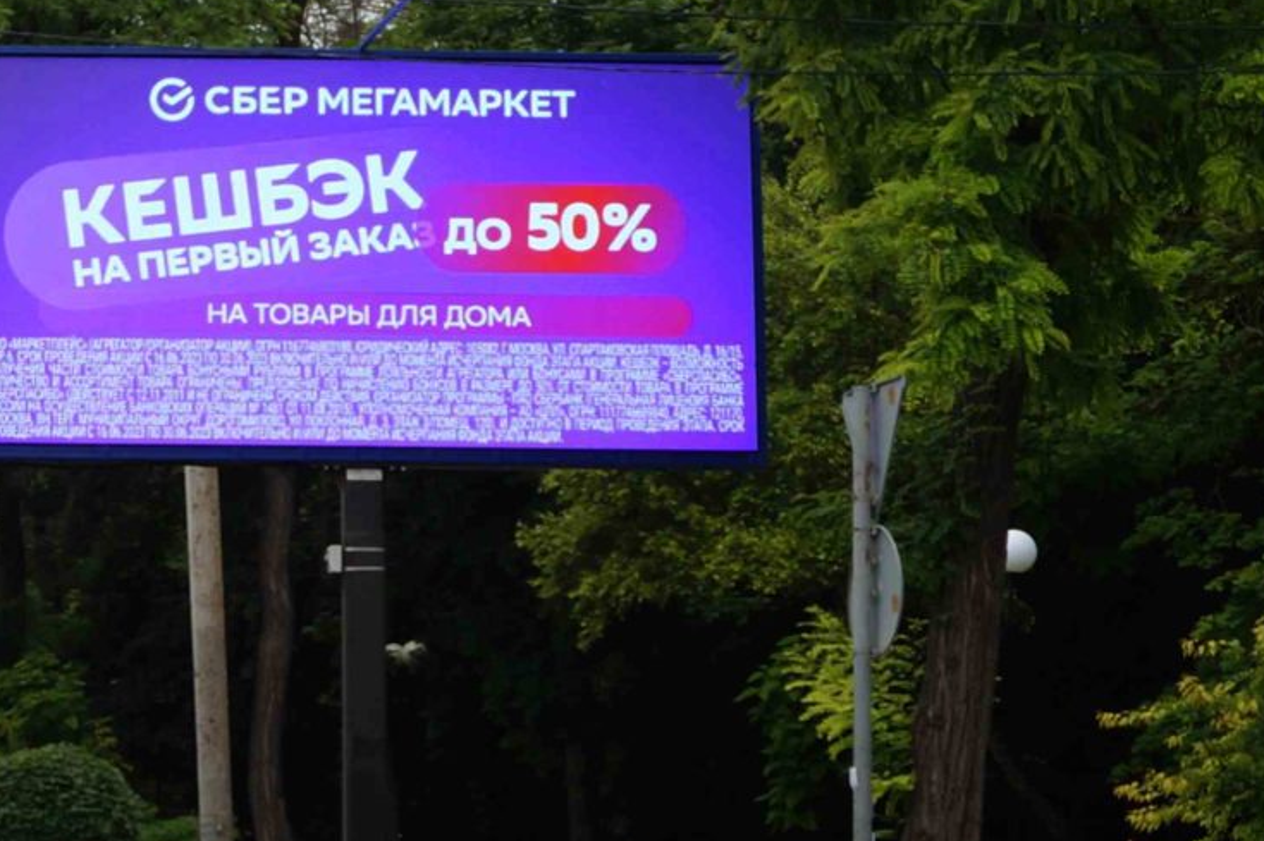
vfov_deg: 14.5
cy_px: 509
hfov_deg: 20.0
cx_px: -368
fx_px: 3298
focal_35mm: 94
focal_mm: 18
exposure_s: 1/125
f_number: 8
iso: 100
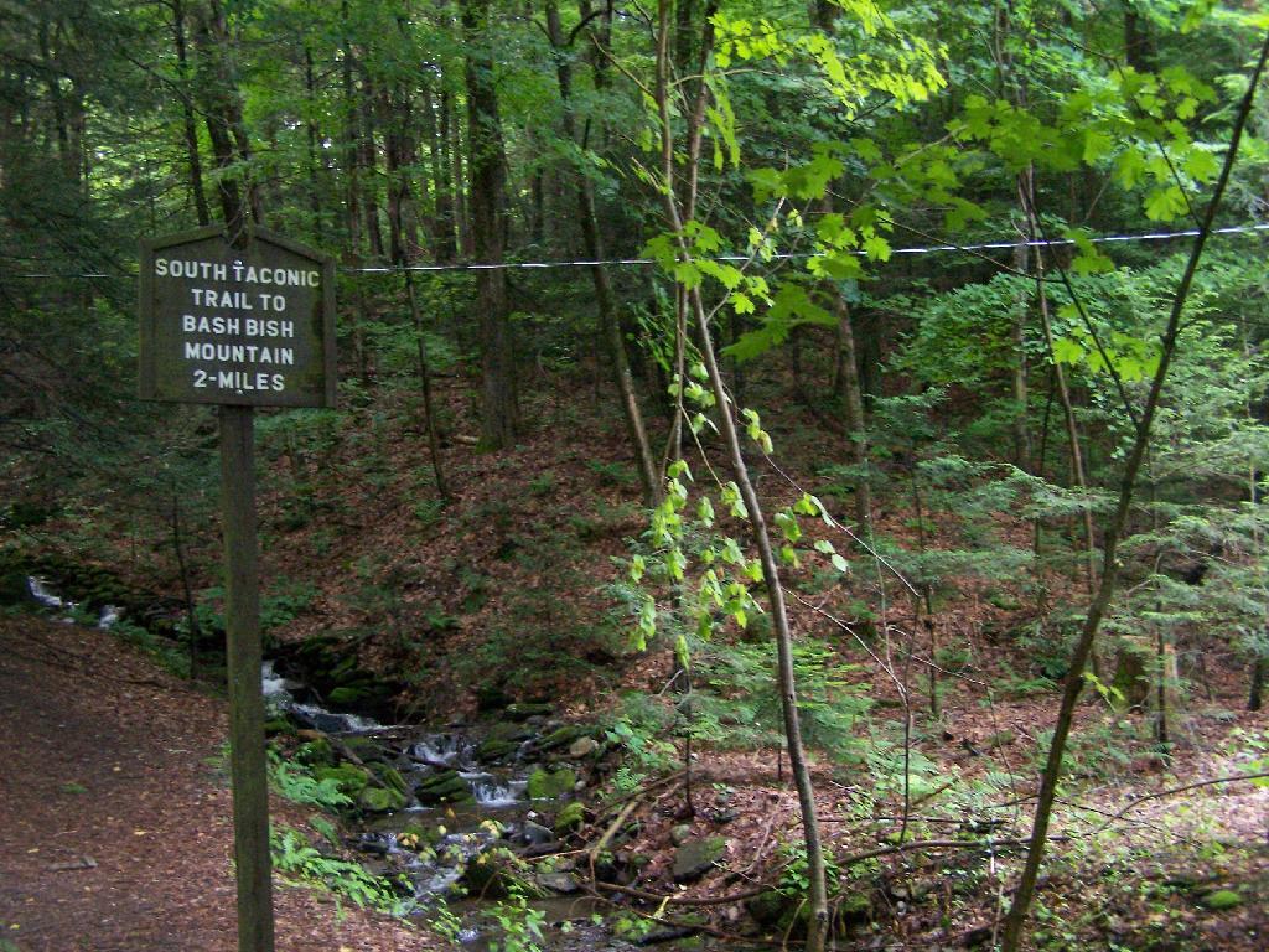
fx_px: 1393
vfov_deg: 37.7
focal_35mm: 38
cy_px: 476
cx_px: 634
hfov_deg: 49.0
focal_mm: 6.3
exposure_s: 1/60
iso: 400
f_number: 2.8
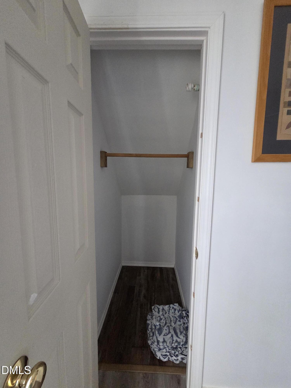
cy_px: 194
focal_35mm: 13
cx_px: 146
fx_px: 146
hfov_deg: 89.9
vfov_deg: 106.2
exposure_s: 1/60
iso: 640
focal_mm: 2.2
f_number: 2.2
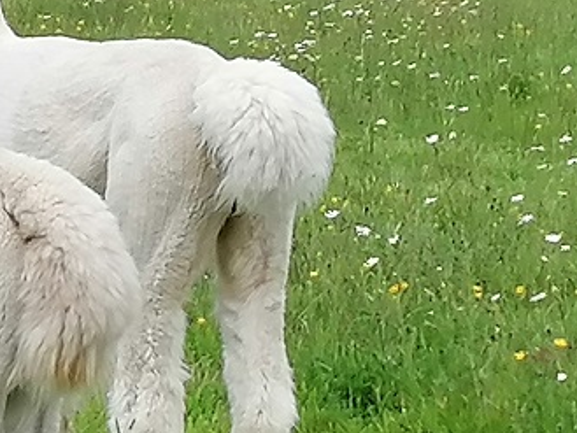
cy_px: 387
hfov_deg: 7.6
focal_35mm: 255
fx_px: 4252
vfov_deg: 5.8
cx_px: -298
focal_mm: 4.75
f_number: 1.8
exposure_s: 1/401
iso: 50
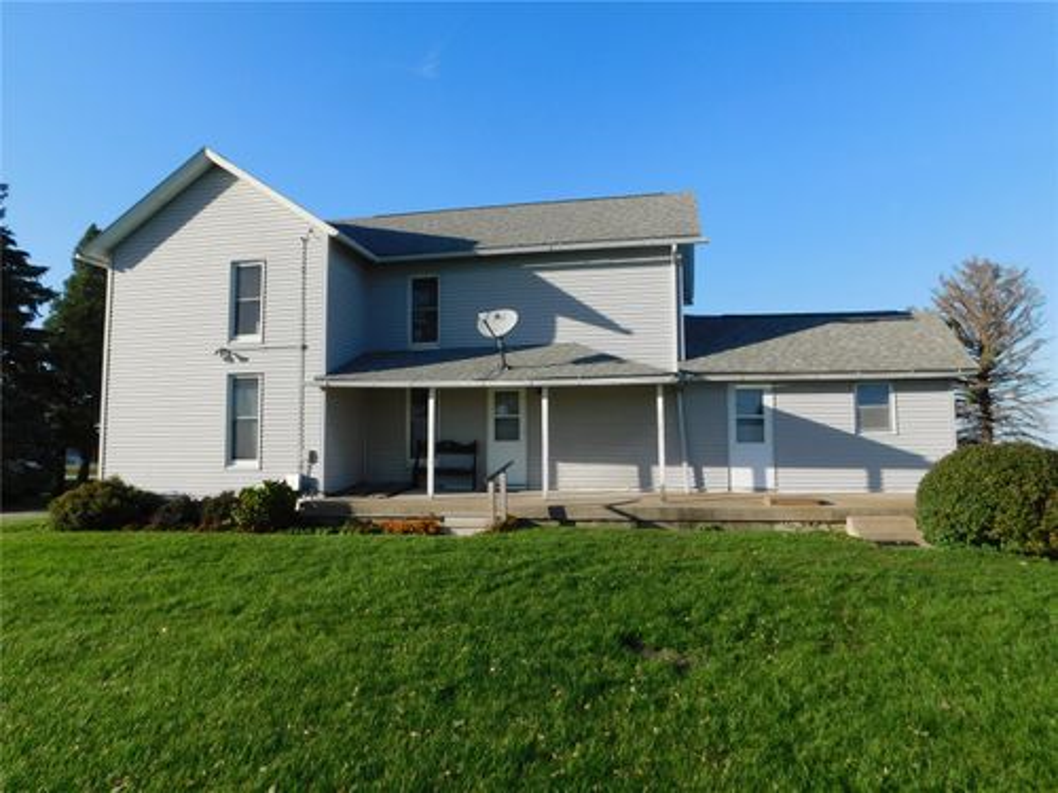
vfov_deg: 56.8
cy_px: 396
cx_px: 529
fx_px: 734
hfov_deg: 71.6
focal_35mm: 24
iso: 125
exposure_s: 1/1250
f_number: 3
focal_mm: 4.1
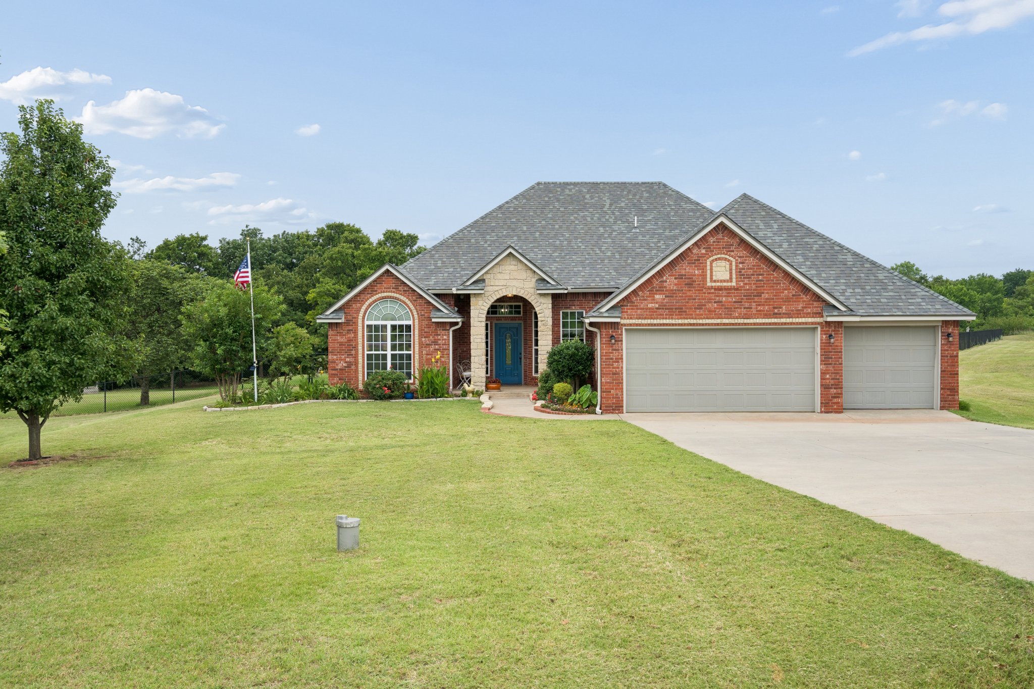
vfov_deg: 40.0
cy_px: 344
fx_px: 948
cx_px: 517
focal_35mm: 33
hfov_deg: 57.2
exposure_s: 1/400
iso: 200
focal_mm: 33
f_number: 8
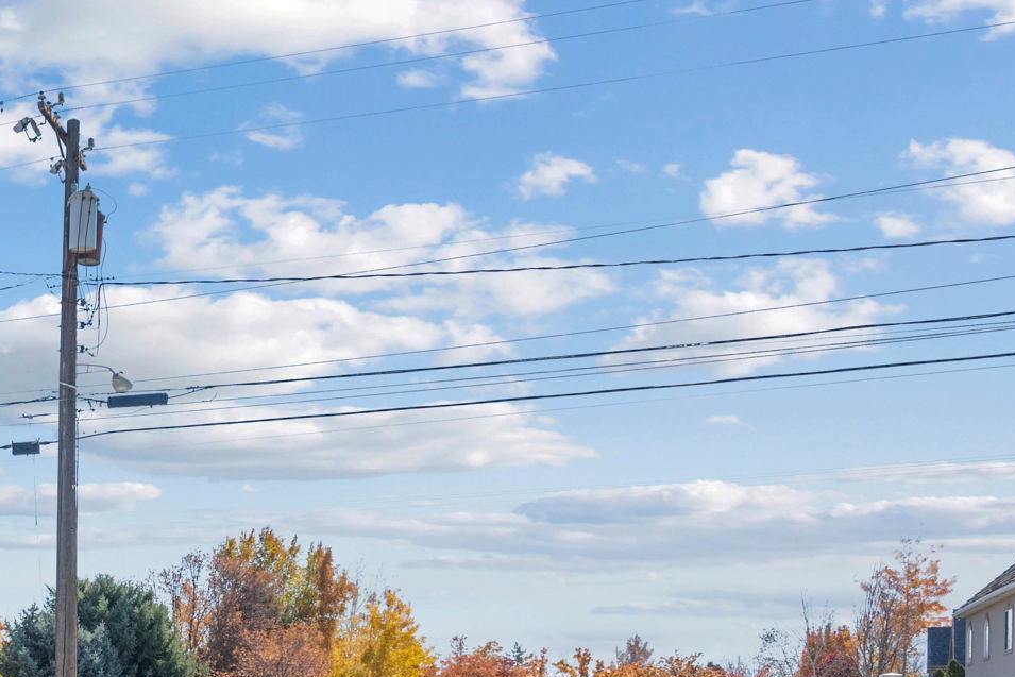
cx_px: -151
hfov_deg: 31.4
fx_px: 1551
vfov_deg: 22.9
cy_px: 776
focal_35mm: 55
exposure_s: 1/160
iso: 800
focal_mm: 21
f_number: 8
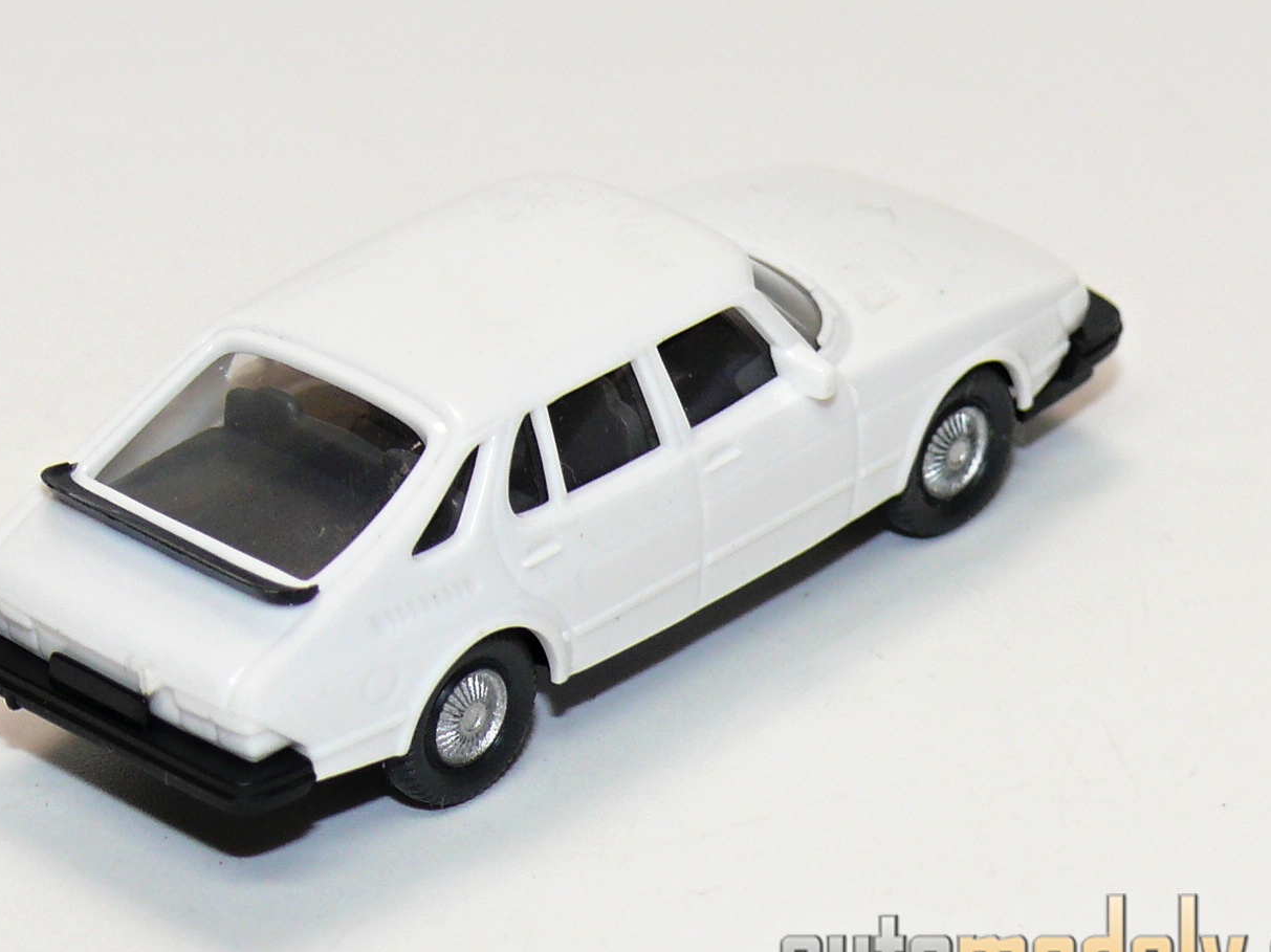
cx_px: 538
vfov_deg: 7.8
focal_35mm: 190
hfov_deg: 10.4
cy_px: 426
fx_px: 6974
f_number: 4
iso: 100
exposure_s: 1/30
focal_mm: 17.2
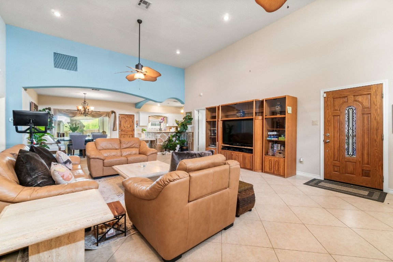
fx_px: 164
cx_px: 196
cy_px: 131
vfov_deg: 77.3
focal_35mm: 15
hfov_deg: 100.4
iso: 800
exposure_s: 1/2
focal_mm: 10
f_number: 10
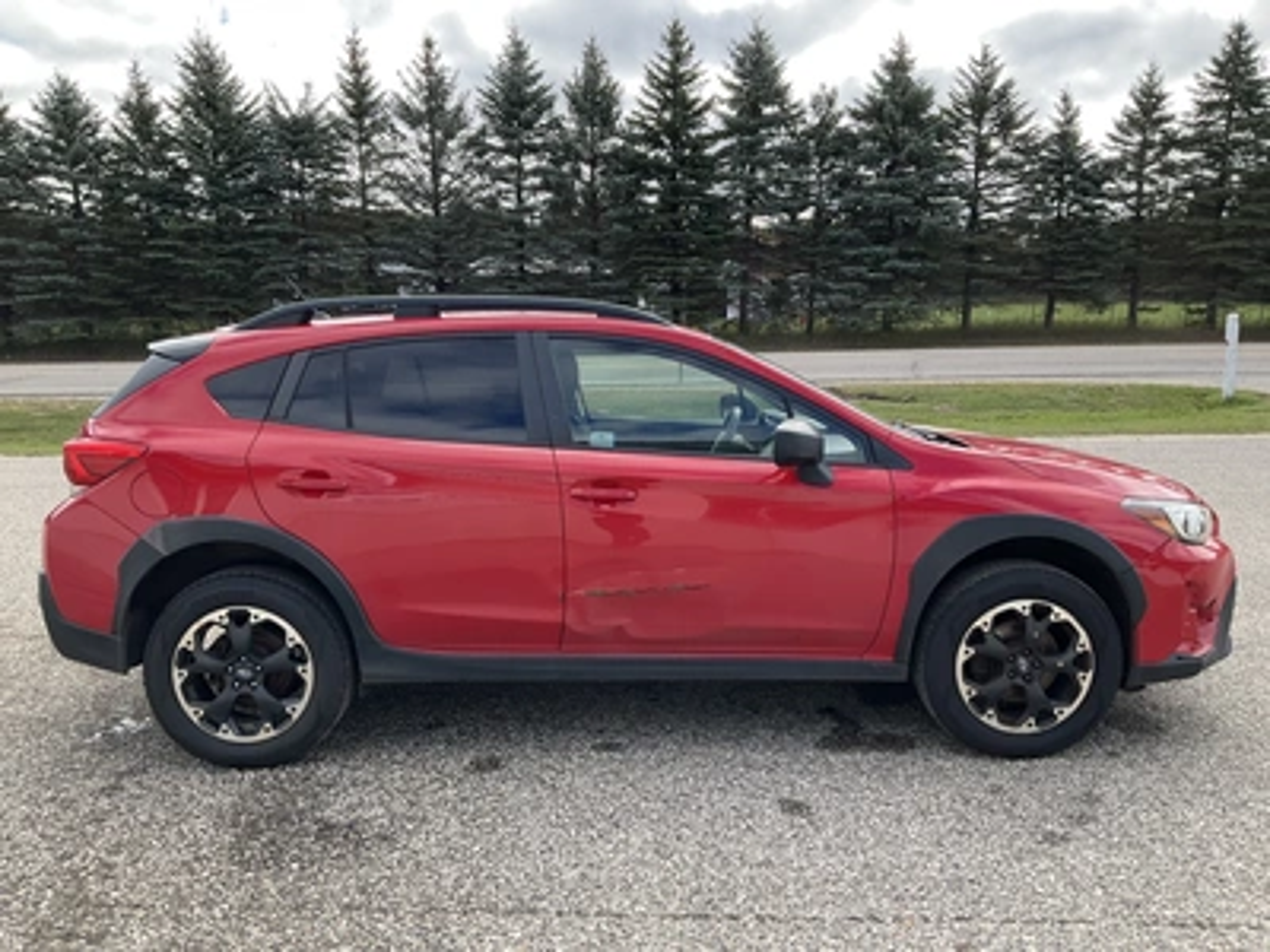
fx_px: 1064
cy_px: 476
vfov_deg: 48.2
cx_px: 635
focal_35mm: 29
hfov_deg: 61.7
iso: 25
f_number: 1.8
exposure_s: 1/491
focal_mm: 3
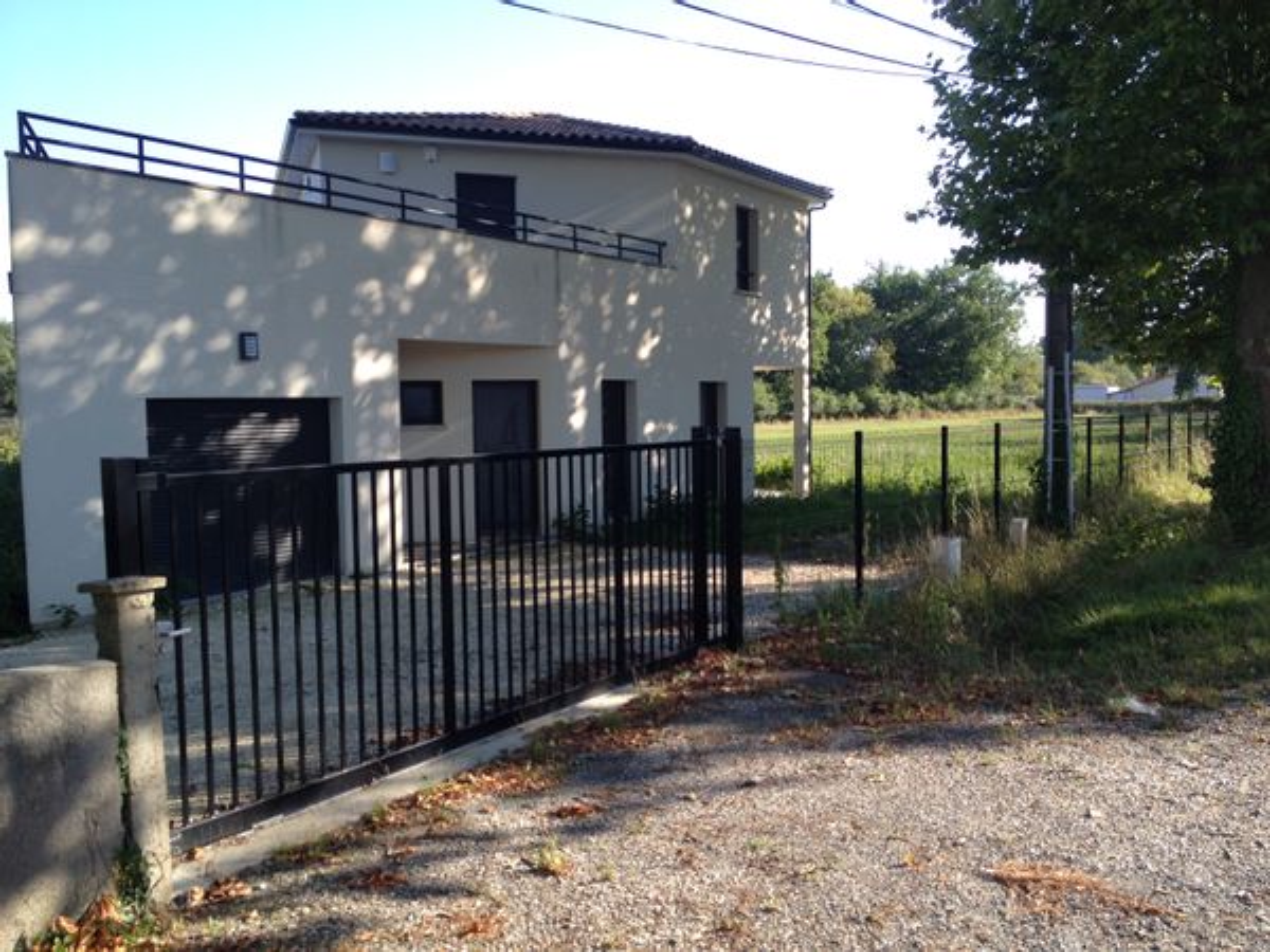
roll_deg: +0.4
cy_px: 476
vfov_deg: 40.7
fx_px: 1284
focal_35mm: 35
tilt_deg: -3.3
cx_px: 635
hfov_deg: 52.6
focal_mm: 4.28
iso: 50
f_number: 2.4
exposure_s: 1/403
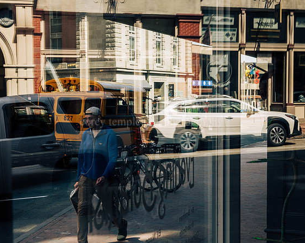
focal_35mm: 57
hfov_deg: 33.0
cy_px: 121
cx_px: 173
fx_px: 514
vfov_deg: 26.7
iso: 125
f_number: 7.1
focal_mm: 49
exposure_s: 1/250
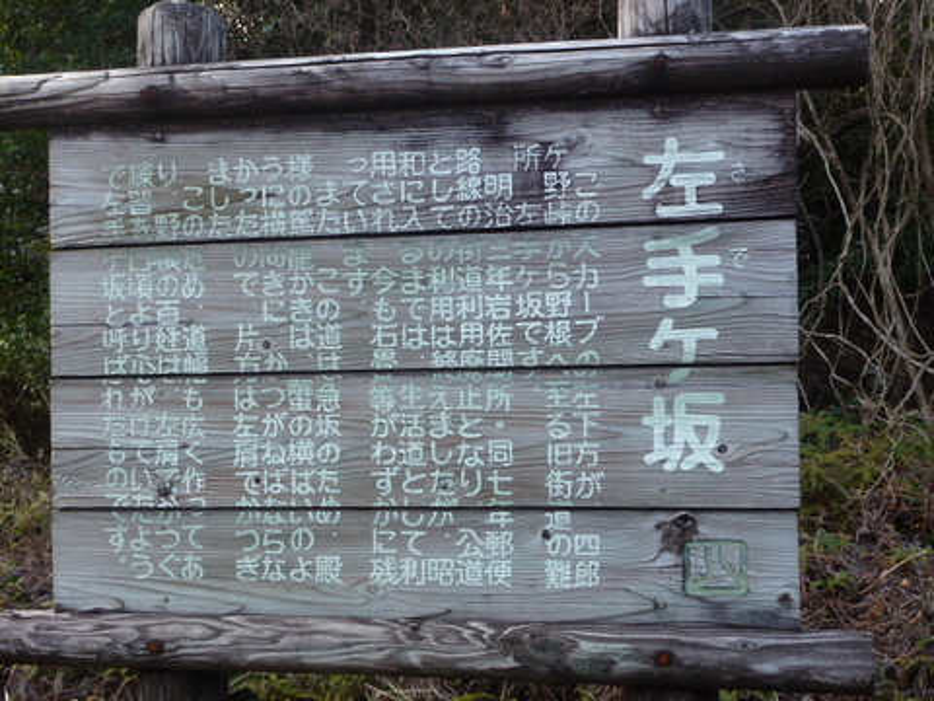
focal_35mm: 45
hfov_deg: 42.1
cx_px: 467
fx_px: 1214
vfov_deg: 32.2
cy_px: 350
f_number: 4
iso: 100
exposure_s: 1/80
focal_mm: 8
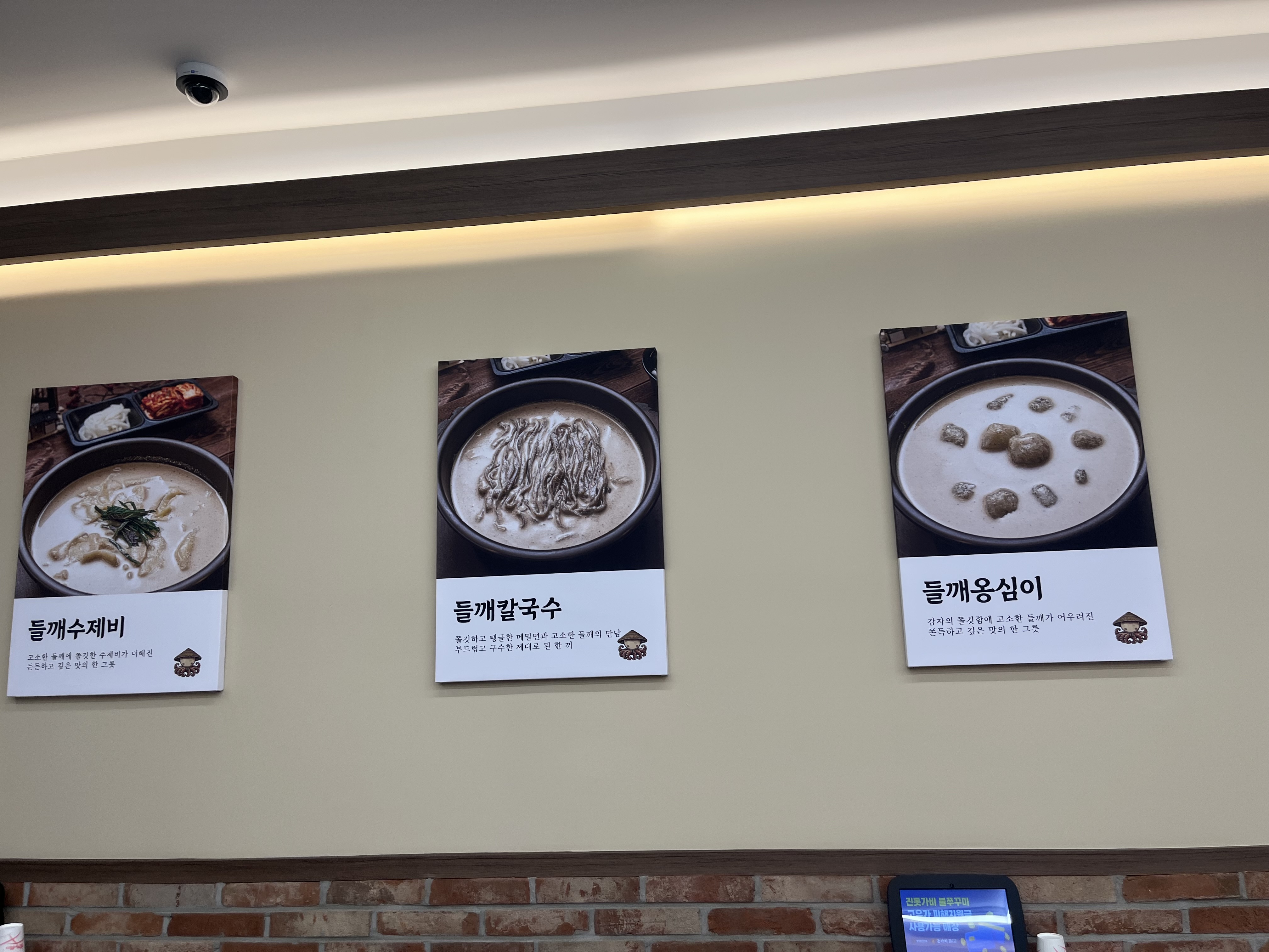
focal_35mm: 26
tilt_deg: +10.9
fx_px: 953
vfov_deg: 53.1
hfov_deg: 67.3
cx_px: 634
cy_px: 476
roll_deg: +1.3
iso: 40
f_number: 1.6
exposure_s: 1/165
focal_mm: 5.1
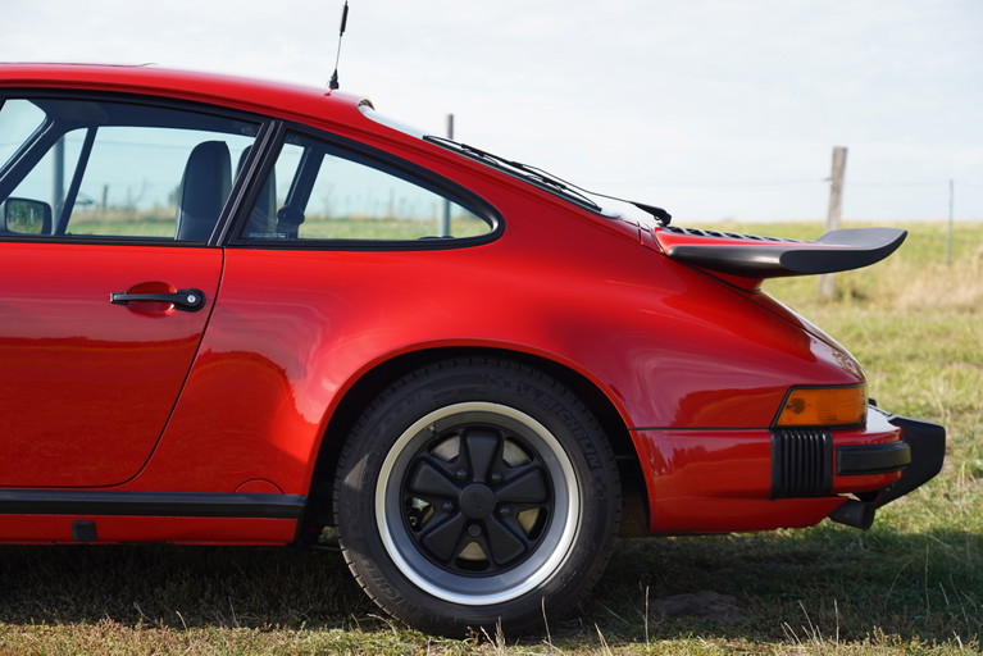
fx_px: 1857
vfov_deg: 20.0
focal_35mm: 68
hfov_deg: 29.6
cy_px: 328
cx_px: 492
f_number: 4.5
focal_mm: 68
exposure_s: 1/320
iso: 100
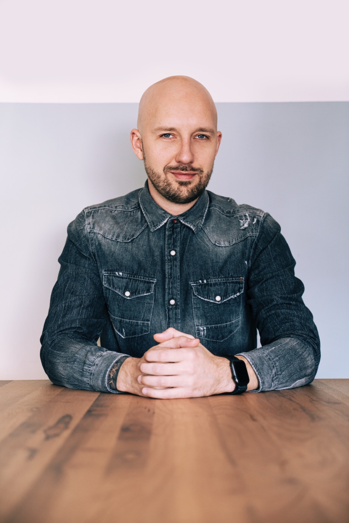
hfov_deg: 22.3
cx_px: 174
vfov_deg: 32.9
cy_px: 262
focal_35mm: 61
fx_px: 887
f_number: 4
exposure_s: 1/100
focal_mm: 61
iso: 400
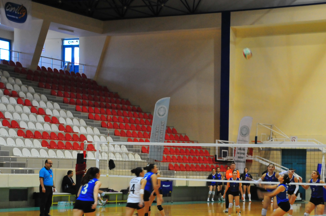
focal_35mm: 99
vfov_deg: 13.8
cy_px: 156
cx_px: 212
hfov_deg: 20.6
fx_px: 895
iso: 1250
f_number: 5
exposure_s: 1/30
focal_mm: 44
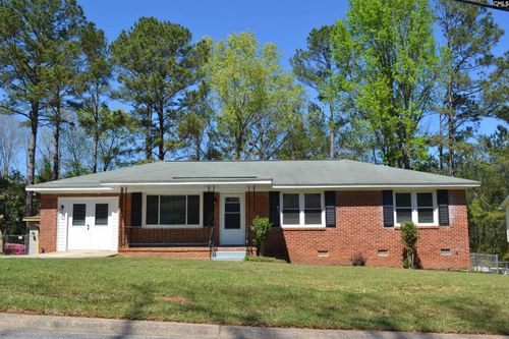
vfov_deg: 39.9
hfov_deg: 57.2
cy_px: 170
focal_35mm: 33
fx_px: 466
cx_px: 254
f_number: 8
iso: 100
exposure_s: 1/250
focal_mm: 22
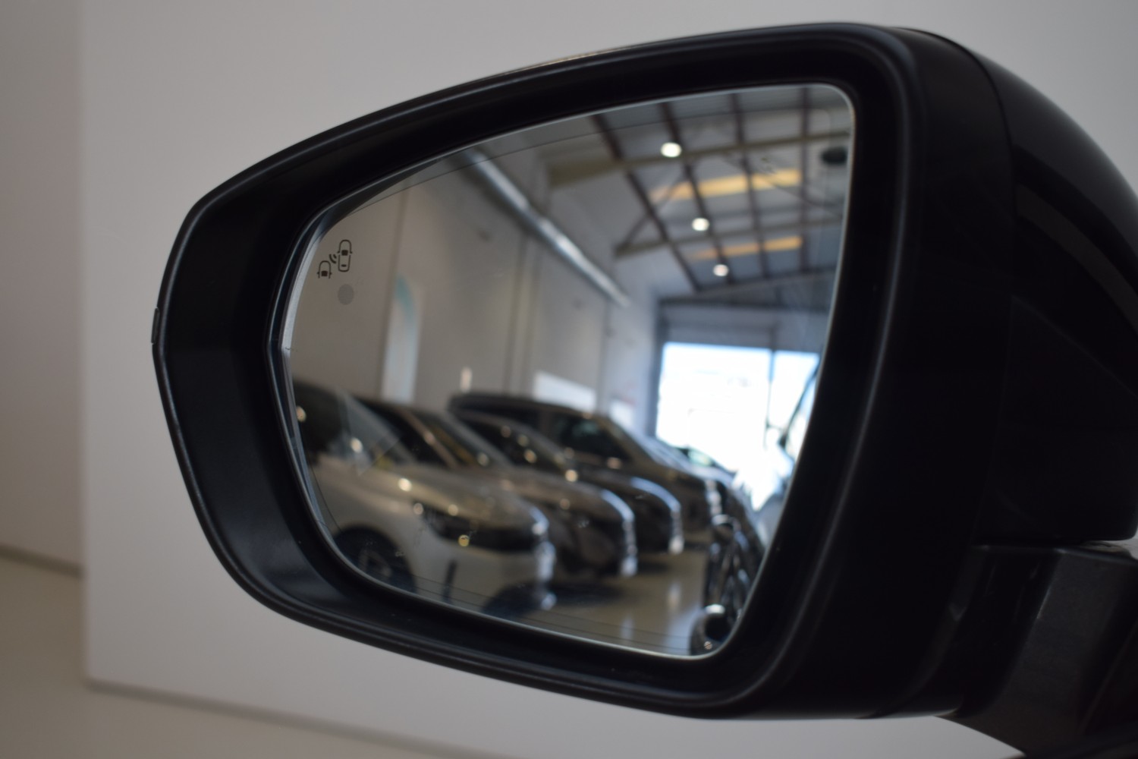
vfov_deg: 28.1
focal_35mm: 48
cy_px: 380
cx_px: 569
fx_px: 1517
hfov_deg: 41.1
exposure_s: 1/125
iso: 400
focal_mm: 32
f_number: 5.6
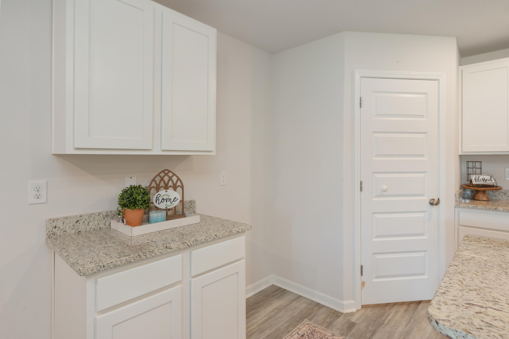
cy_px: 170
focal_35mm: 18
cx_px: 254
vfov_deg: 65.9
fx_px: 261
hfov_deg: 88.5
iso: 320
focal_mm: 18.5
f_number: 8
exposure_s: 1/25
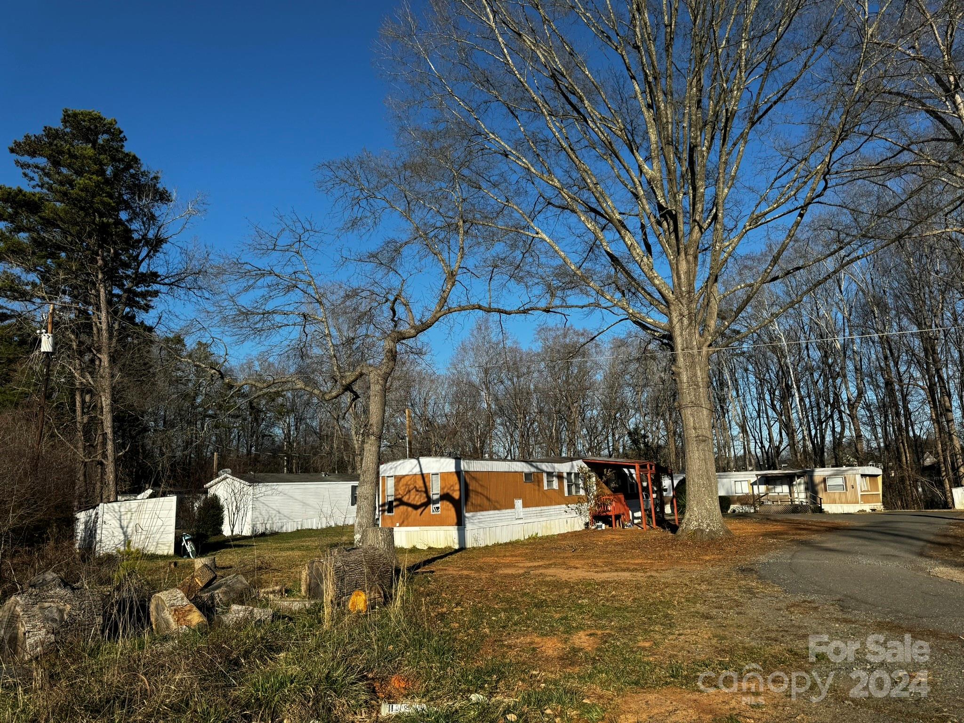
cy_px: 362
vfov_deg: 56.8
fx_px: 668
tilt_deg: +10.5
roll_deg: +0.4
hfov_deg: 71.6
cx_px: 482
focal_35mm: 24
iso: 80
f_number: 1.78
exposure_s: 1/4608
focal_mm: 6.86
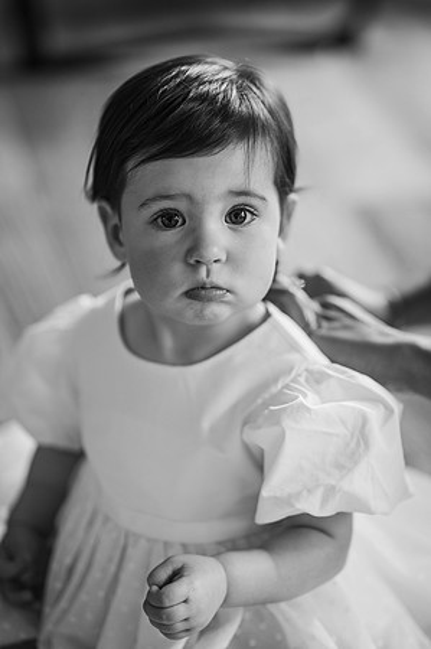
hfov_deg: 16.0
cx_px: 216
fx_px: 1530
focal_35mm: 85
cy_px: 324
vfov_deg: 23.9
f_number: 1.8
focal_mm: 85
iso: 200
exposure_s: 1/200
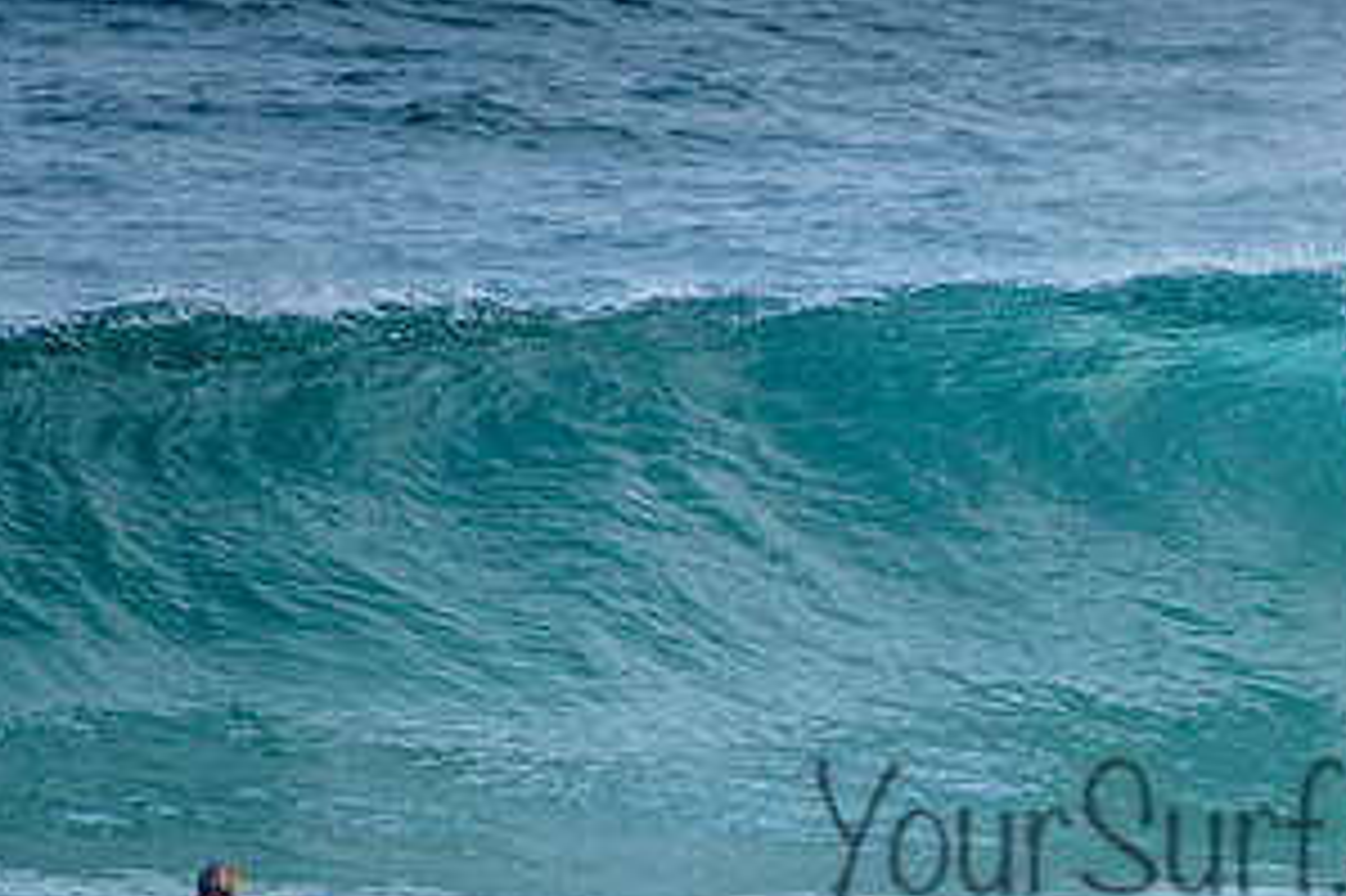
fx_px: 35611
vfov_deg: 1.4
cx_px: 1285
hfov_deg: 2.2
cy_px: 598
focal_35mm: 953
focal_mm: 400
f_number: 5.6
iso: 500
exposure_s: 1/2000
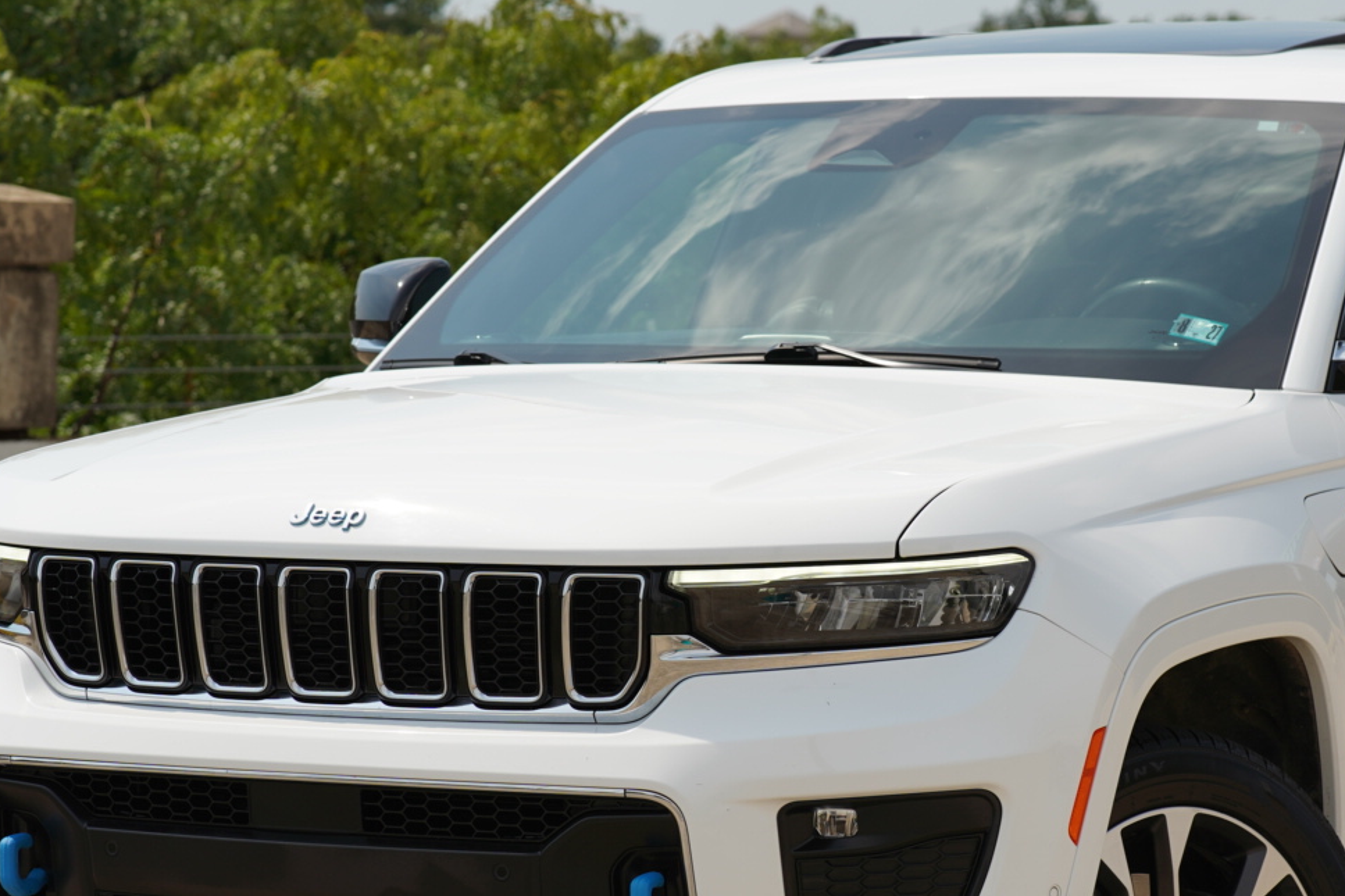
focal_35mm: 142
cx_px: 882
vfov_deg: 9.6
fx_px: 5304
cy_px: 613
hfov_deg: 14.4
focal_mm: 85
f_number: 4.5
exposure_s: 1/800
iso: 100
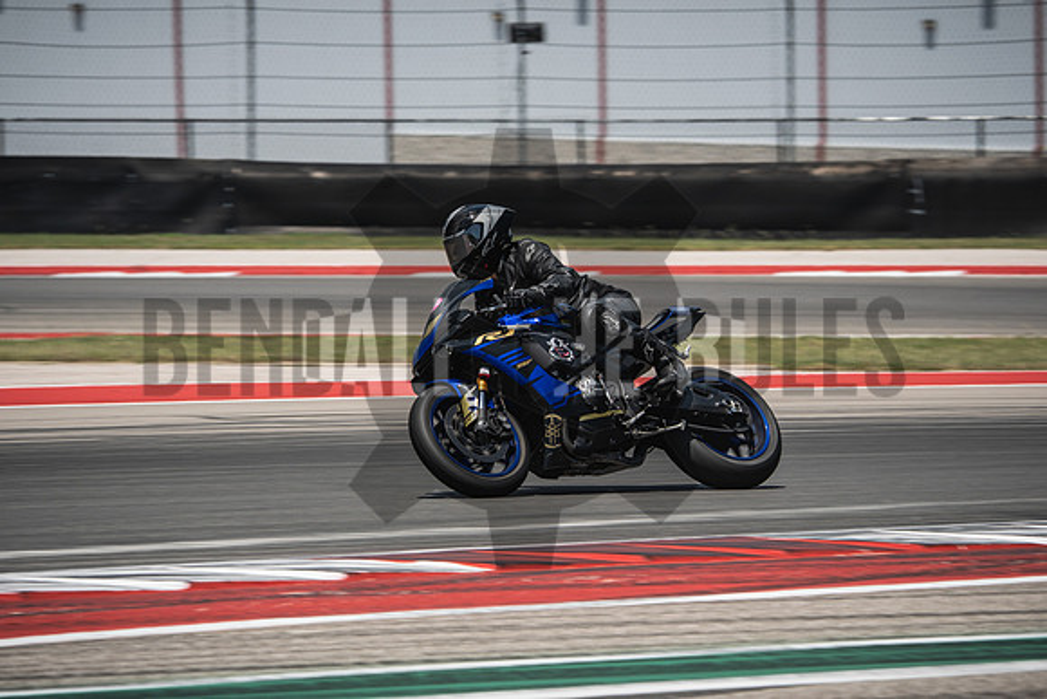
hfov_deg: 6.9
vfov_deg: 4.6
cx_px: 524
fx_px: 8727
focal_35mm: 300
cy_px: 350
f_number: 7.1
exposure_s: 1/400
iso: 160
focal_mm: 200
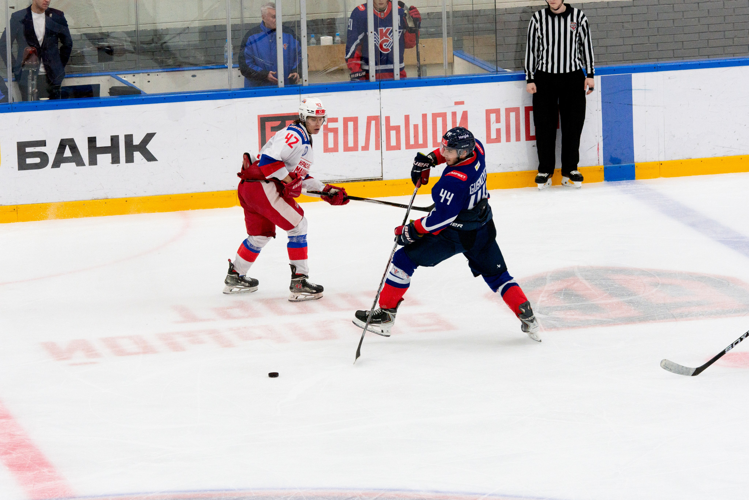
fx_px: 4057
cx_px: 374
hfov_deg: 10.5
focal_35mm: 195
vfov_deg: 7.0
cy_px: 250
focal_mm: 130
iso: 2500
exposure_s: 1/1000
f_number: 6.3
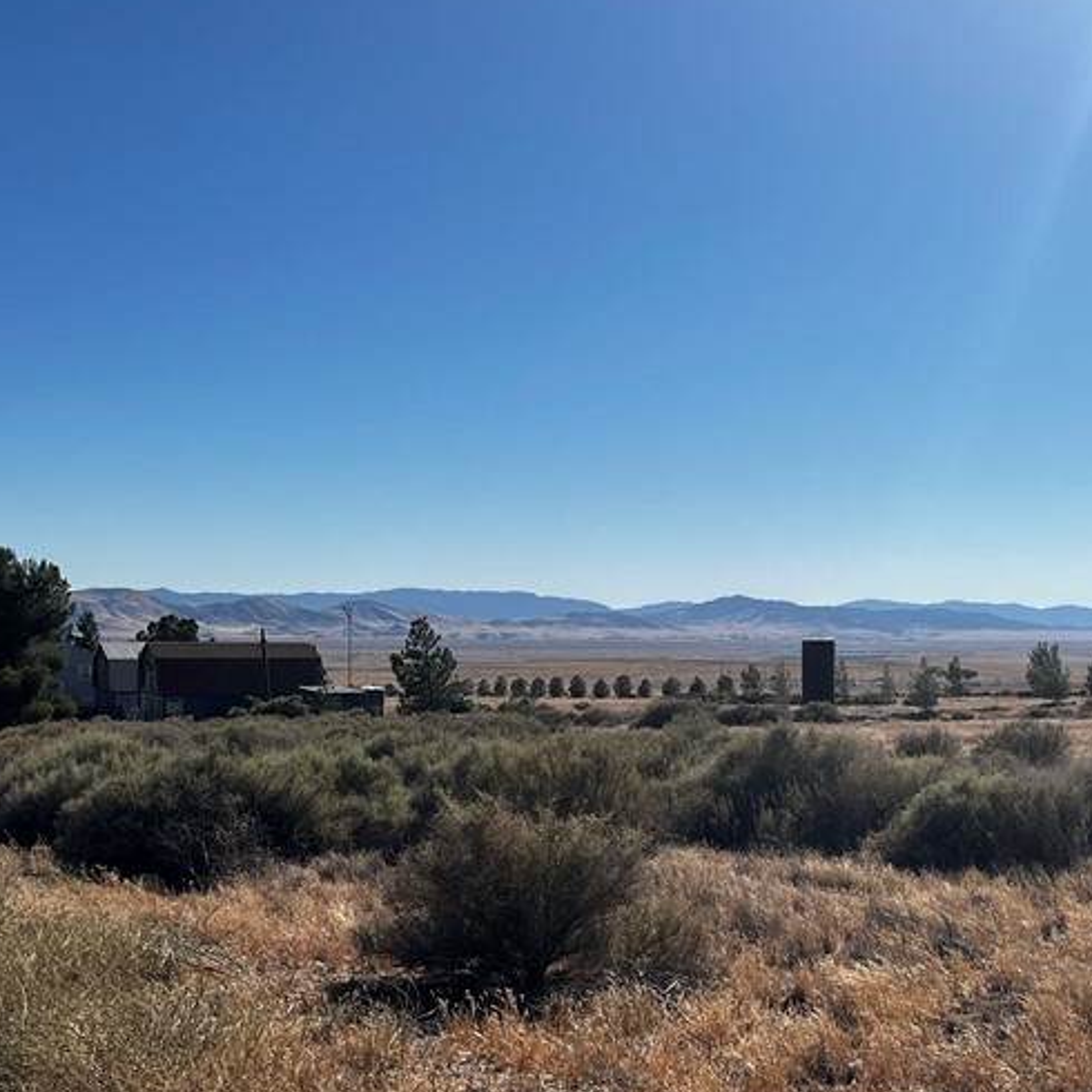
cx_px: 749
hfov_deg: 34.9
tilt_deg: -3.4
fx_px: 1713
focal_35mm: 48
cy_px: 722
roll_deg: +0.1
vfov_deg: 35.0
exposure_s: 1/8403
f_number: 1.6
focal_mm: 5.1
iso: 50
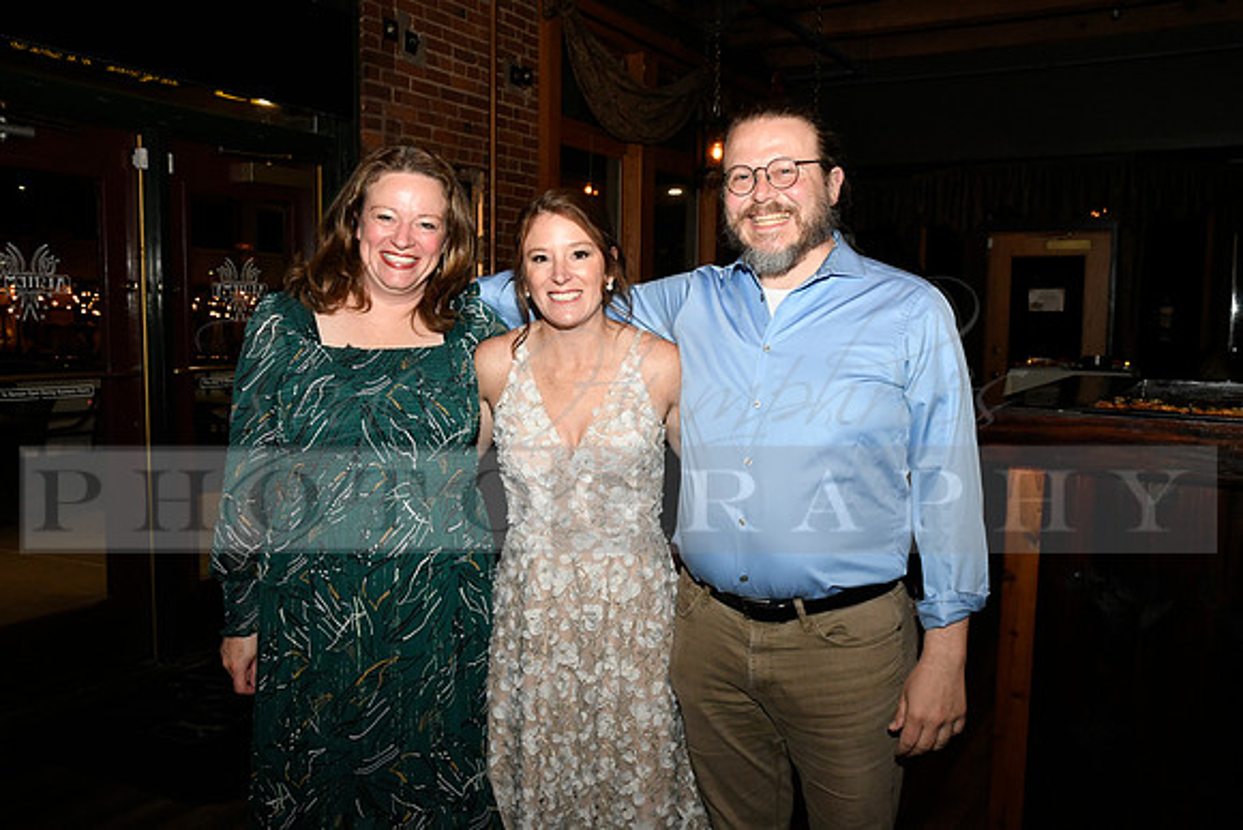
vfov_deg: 41.1
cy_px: 415
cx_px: 622
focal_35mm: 32
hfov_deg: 58.7
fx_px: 1105
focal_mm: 32
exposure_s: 1/60
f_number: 11
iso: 6400
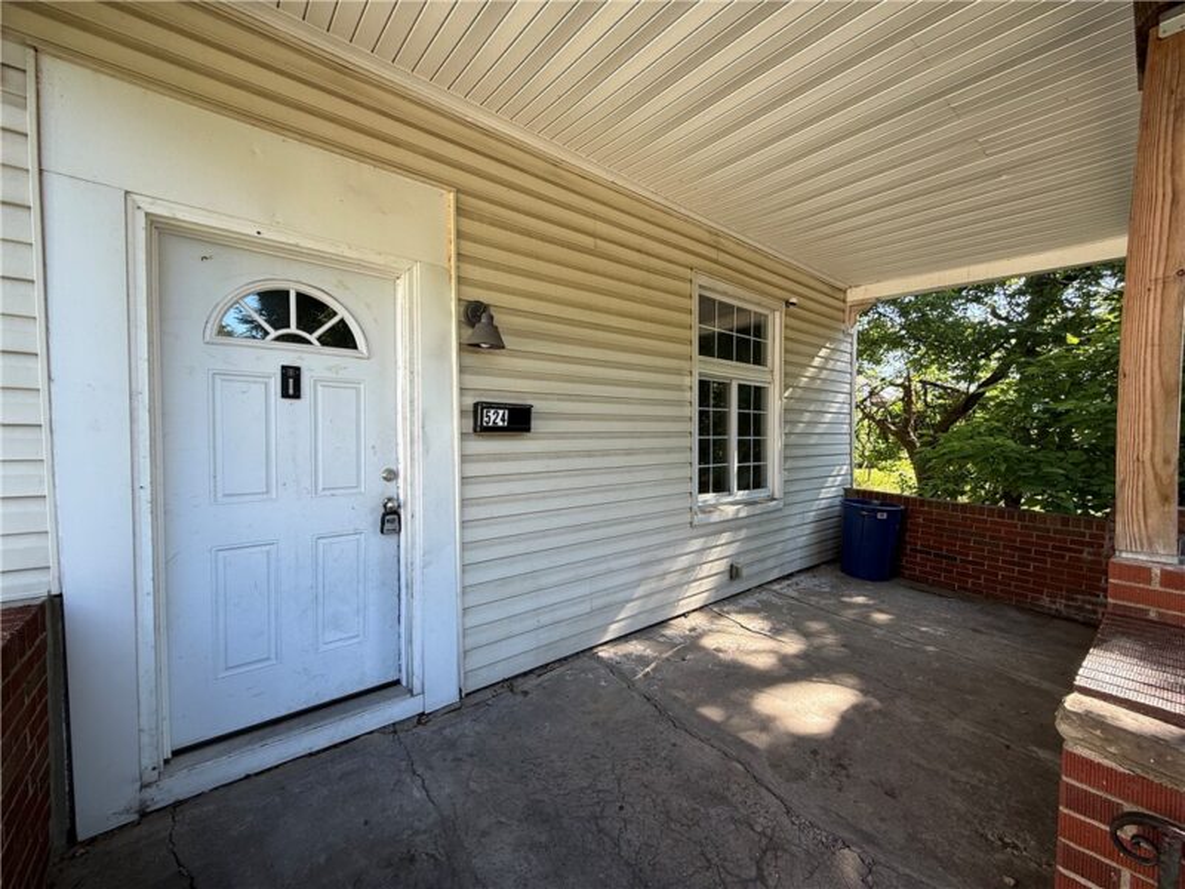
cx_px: 592
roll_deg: +0.0
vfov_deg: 85.7
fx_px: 479
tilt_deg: -0.4
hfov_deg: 102.1
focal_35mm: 14
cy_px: 444
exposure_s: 1/181
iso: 50
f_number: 2.2
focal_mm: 2.22
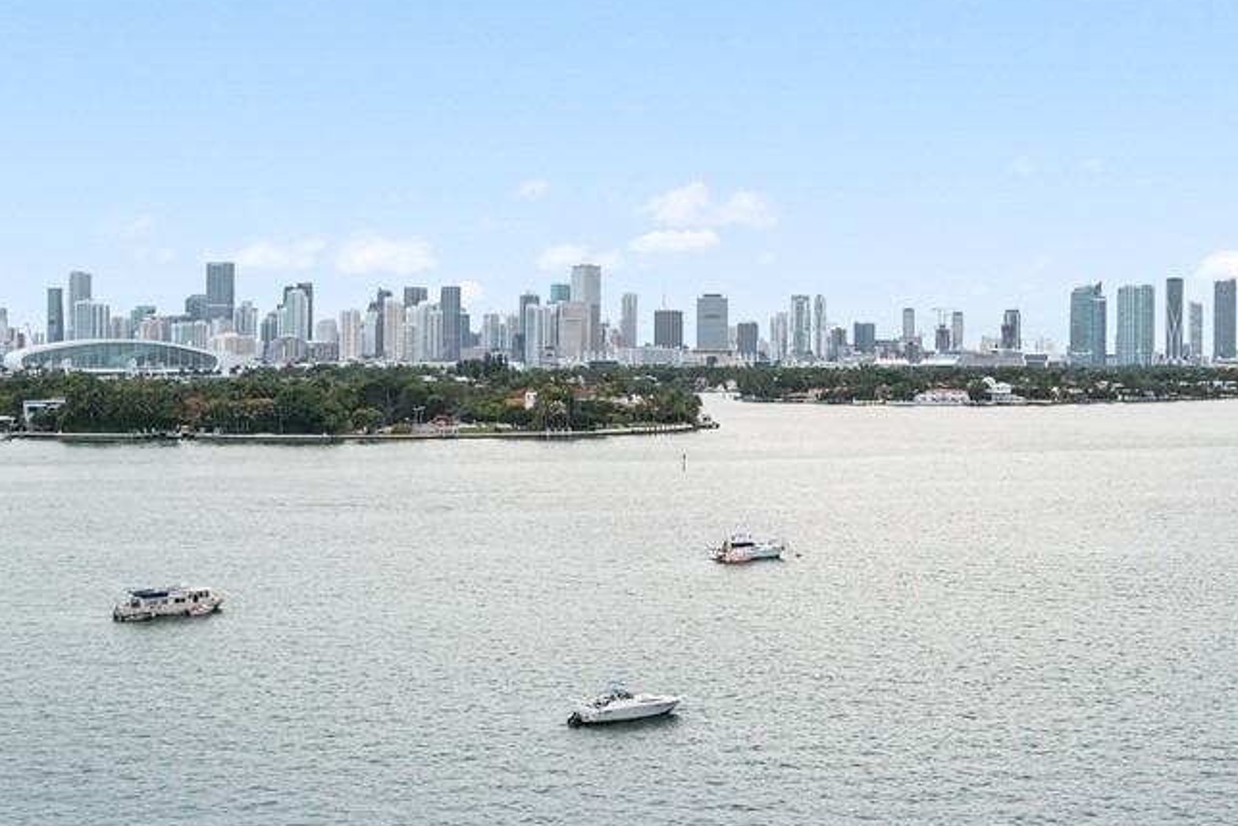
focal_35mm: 58
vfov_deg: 23.4
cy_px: 336
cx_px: 735
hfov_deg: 34.4
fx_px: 1995
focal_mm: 22
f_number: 8
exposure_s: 1/400
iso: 250
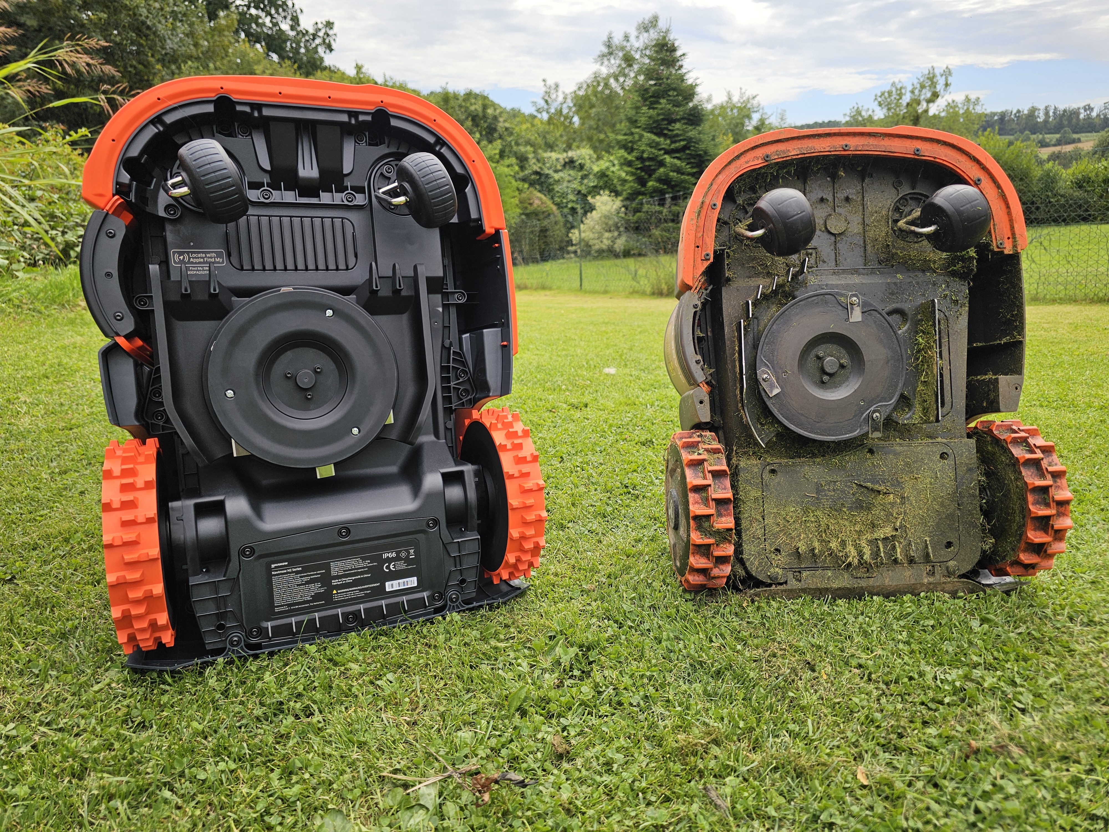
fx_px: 737
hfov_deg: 73.9
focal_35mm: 23
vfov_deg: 58.9
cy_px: 416
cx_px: 554
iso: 12
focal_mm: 6.3
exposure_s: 1/563
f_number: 1.7
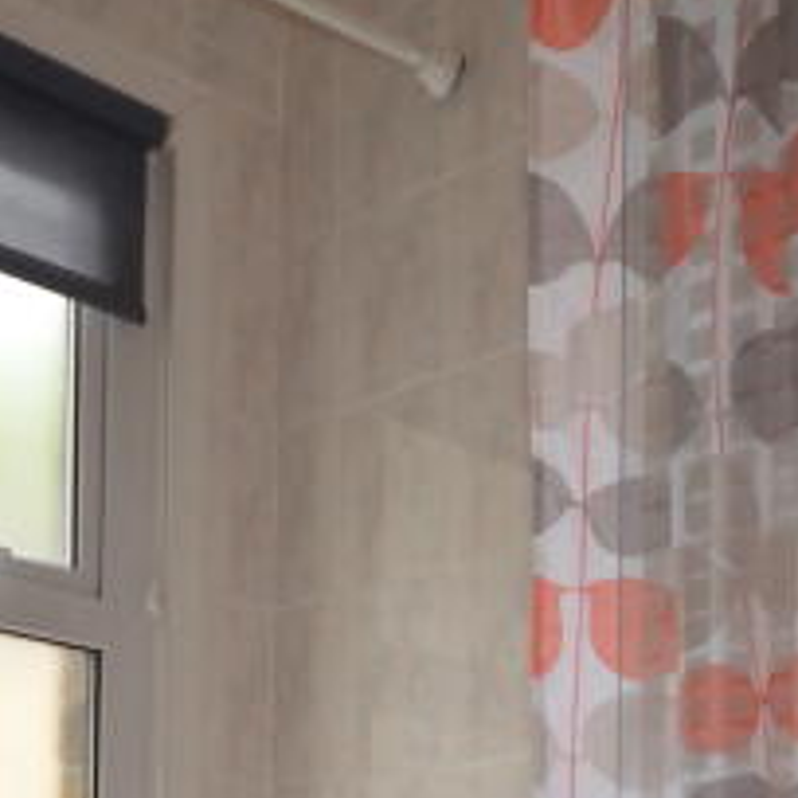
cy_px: 1060
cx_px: 309
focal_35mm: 64
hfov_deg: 26.8
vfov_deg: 23.5
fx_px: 1669
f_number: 4
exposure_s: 1/60
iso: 220
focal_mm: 10
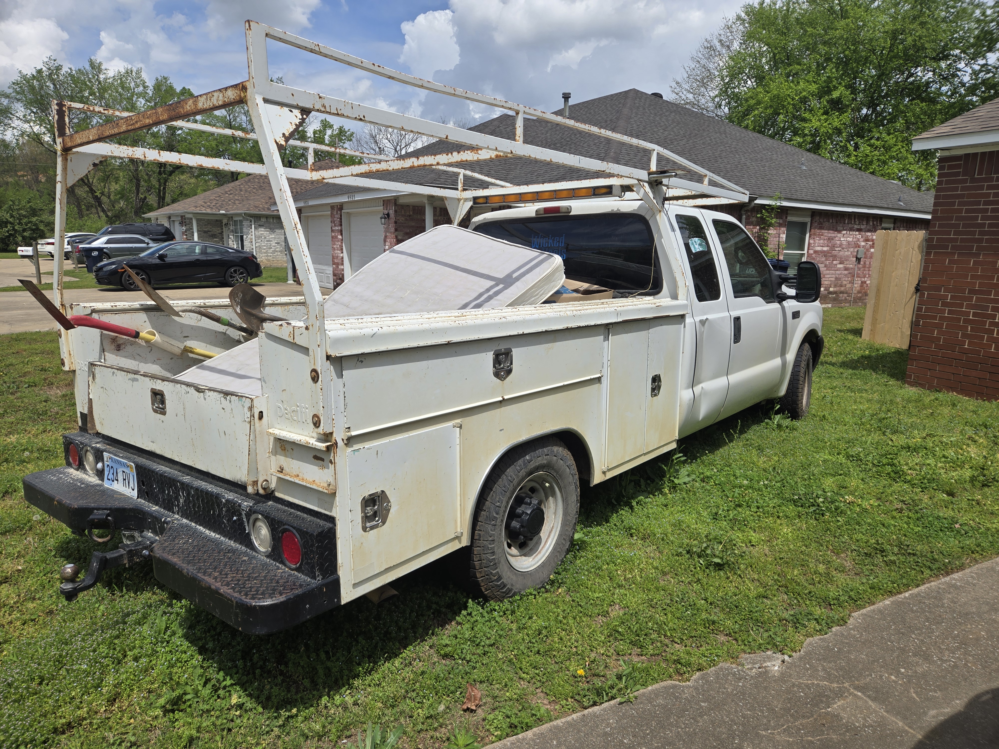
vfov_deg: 58.9
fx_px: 664
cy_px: 374
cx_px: 500
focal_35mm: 23
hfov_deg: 73.9
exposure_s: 1/2671
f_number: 1.8
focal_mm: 5.4
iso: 25
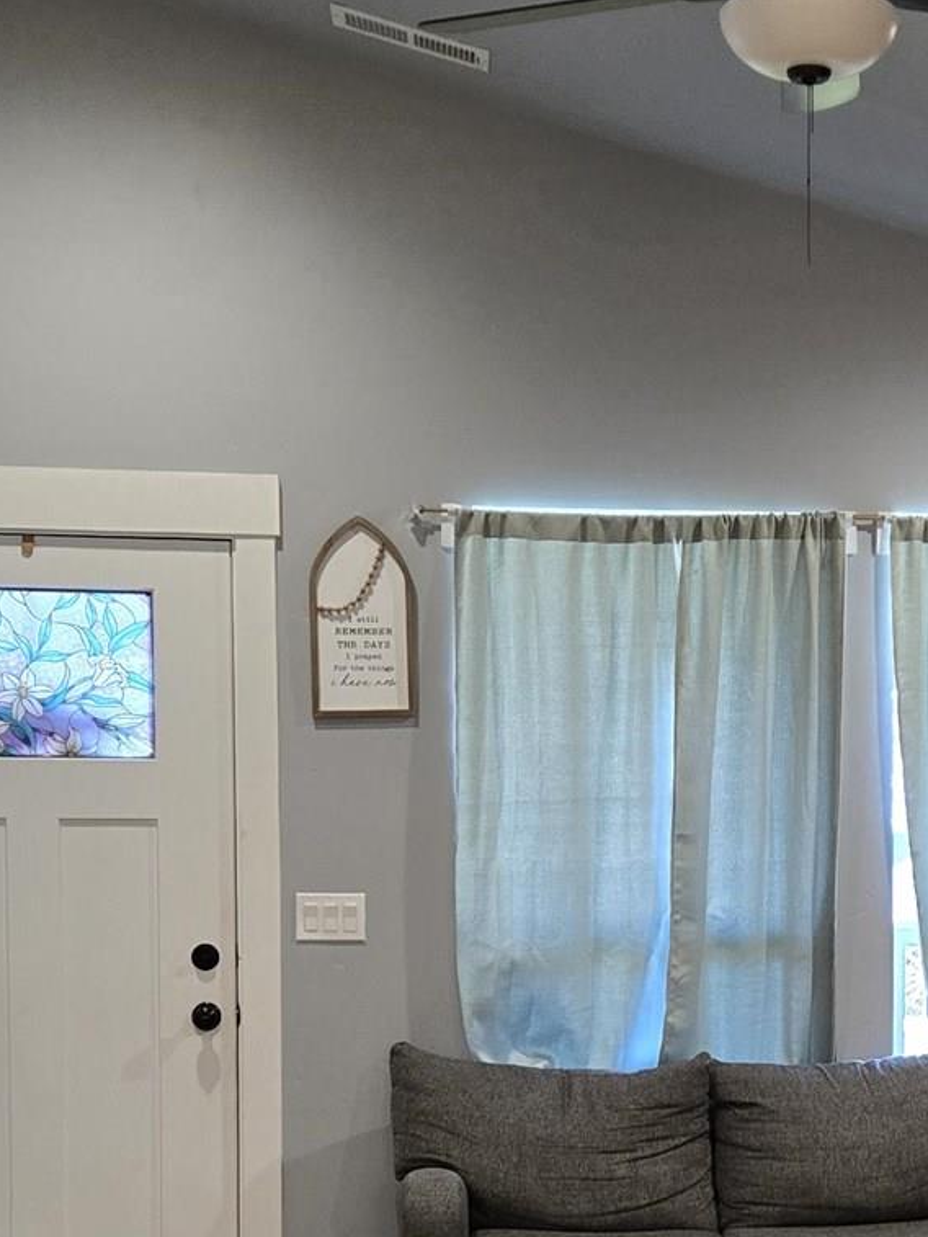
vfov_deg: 27.4
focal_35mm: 70
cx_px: 827
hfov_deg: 20.6
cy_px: 910
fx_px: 2501
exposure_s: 1/120
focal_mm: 5.4
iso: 400
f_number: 1.8
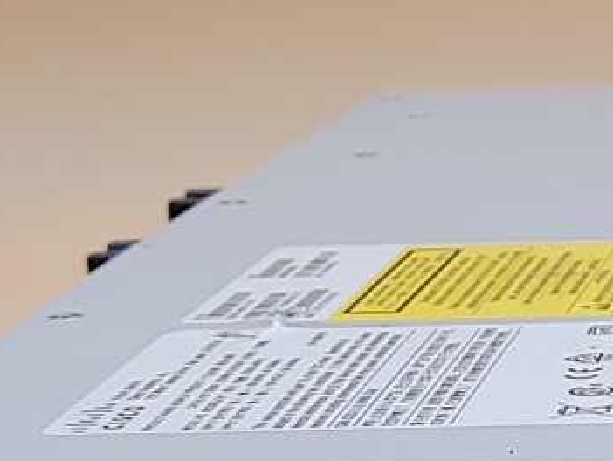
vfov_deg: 8.9
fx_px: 2978
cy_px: 265
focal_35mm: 168
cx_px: 968
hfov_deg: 11.2
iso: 50
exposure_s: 1/102
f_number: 1.8
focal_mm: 4.36
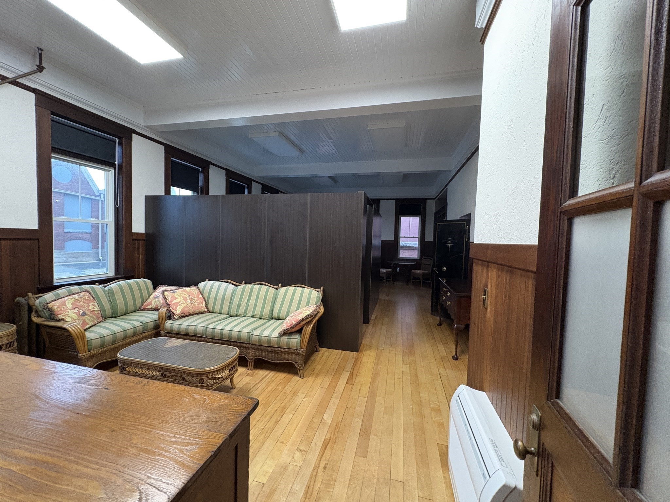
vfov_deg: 85.7
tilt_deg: +0.0
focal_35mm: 14
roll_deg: -2.1
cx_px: 335
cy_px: 251
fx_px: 271
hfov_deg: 102.1
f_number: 2.2
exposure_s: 1/60
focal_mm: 2.22
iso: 640
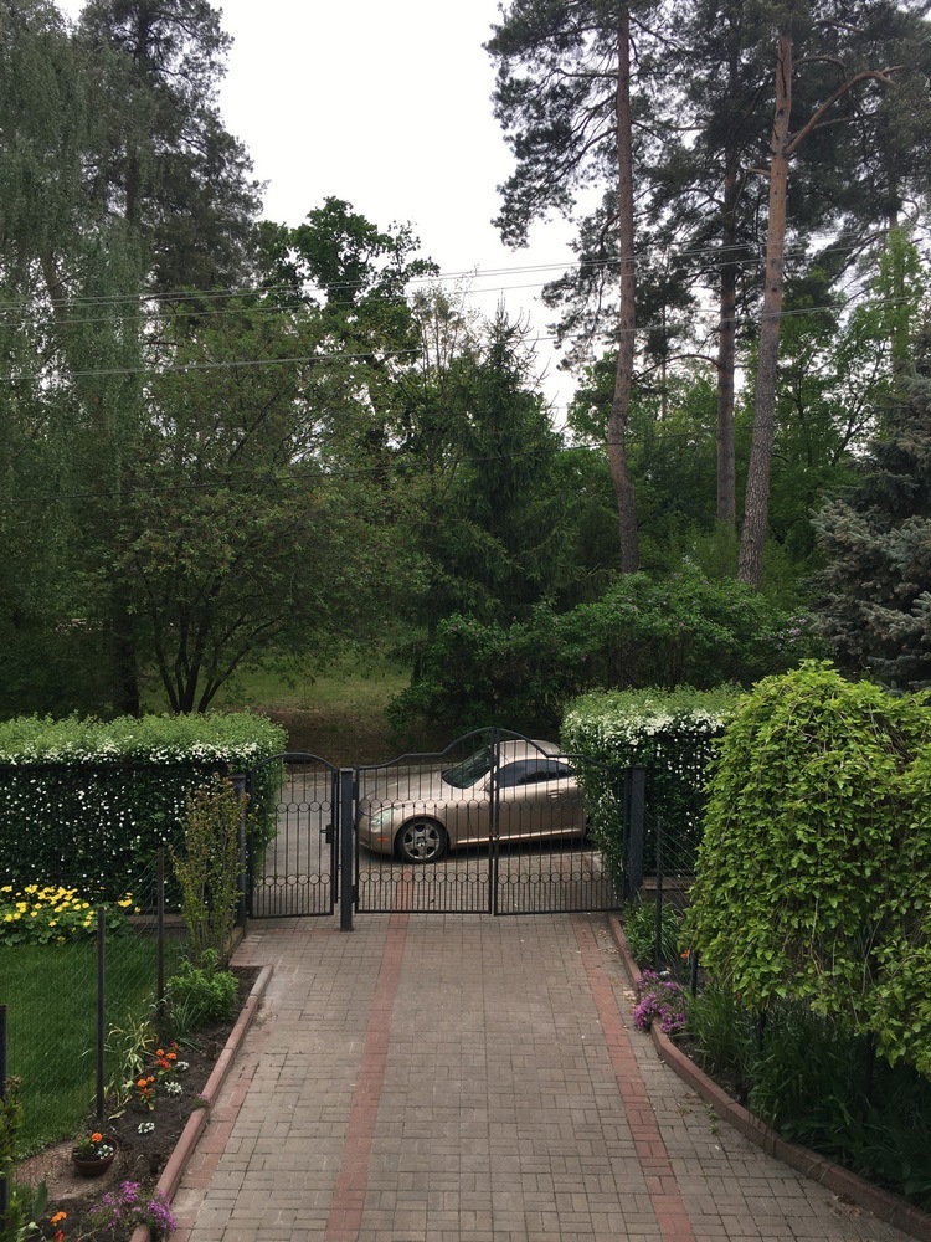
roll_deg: -0.7
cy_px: 621
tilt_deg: -3.1
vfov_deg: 61.7
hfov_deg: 48.2
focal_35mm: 29
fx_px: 1040
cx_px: 466
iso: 25
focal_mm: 4.15
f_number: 2.2
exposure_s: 1/418
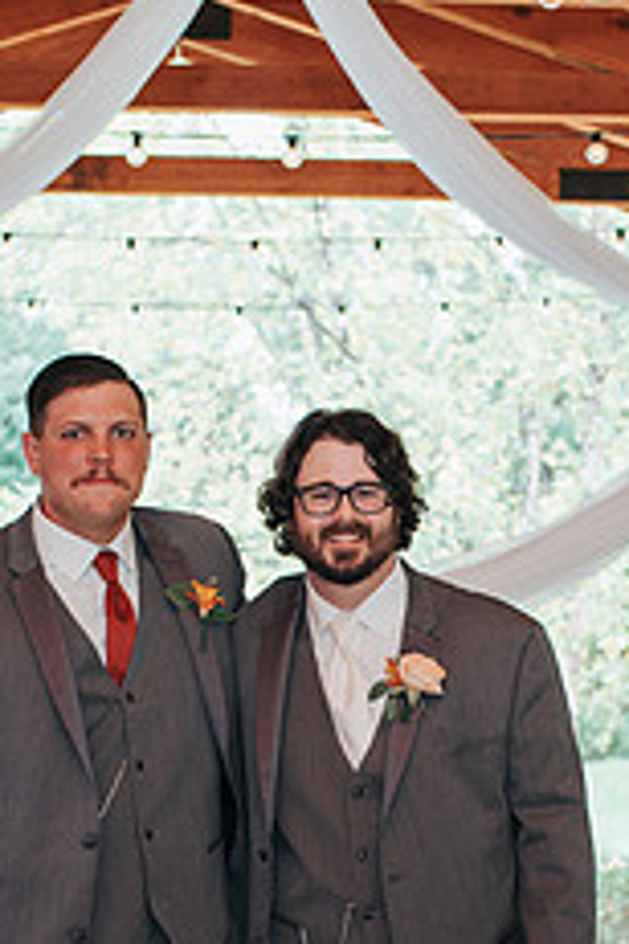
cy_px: 861
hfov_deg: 13.3
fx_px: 2699
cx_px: 335
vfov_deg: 19.4
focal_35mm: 103
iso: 360
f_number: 3.2
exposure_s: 1/200
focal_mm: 35
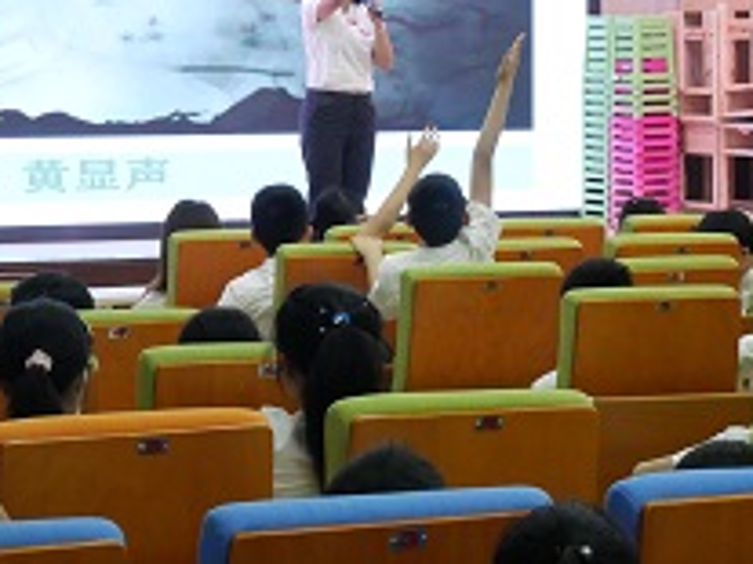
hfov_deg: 14.8
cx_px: 538
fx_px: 2891
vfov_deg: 11.1
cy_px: 160
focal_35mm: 133
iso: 2000
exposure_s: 1/60
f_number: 6.3
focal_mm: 25
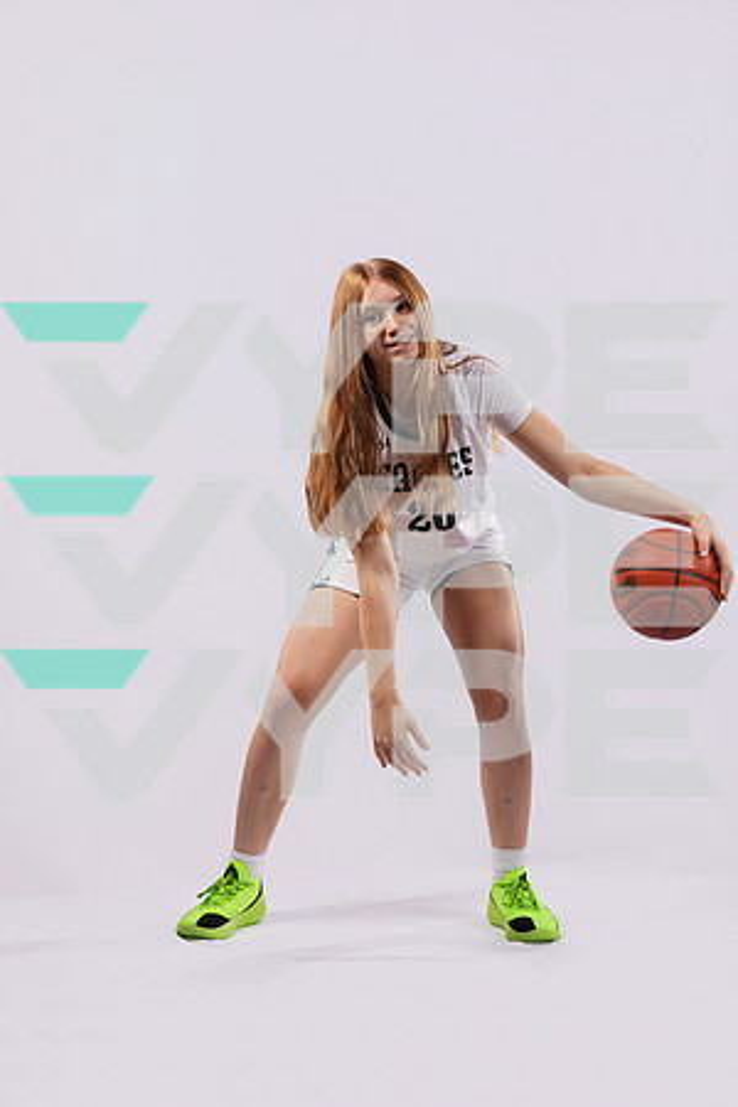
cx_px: 369
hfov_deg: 19.5
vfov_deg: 28.8
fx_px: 2152
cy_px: 554
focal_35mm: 70
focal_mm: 70
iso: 160
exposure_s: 1/125
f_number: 11
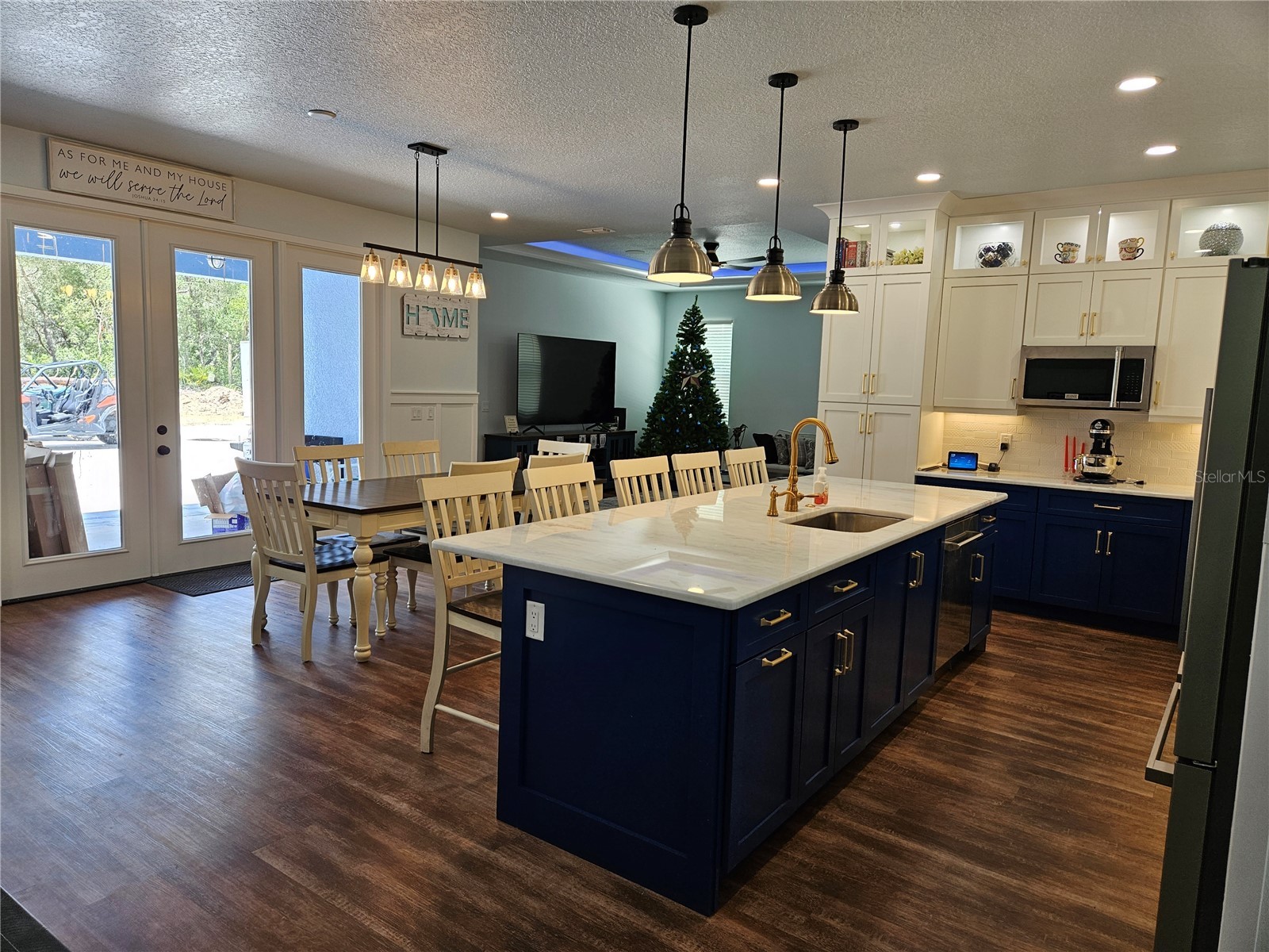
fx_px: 843
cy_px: 476
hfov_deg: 73.9
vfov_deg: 58.9
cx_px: 634
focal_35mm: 23
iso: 50
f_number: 1.8
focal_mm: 5.4
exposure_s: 1/120
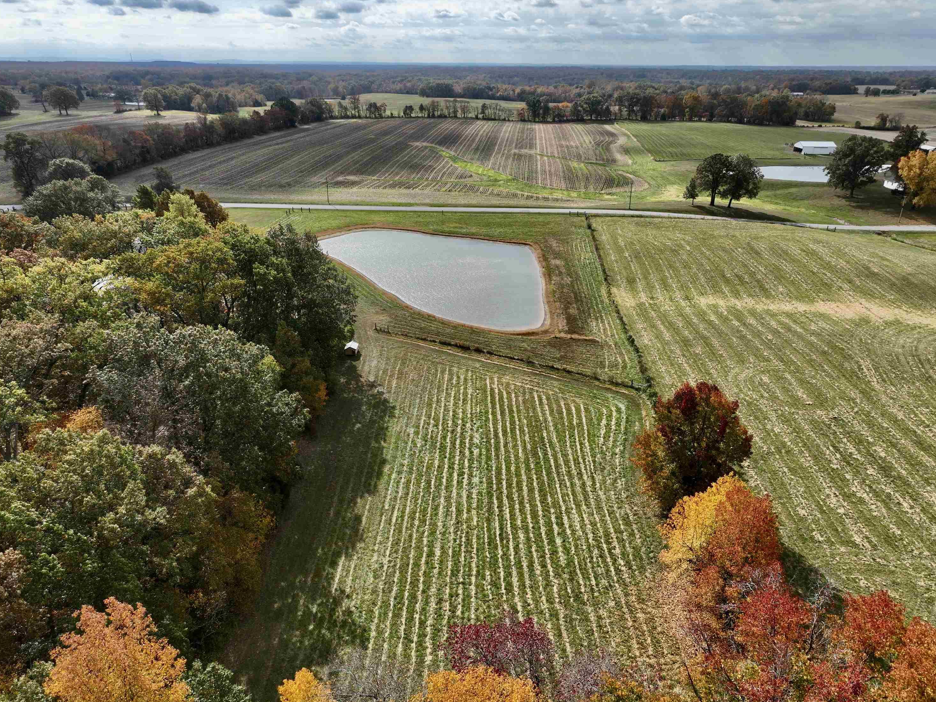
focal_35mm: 25
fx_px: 676
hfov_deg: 69.4
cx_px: 468
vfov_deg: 54.9
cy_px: 364
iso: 200
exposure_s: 1/320
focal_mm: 12.29
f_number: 2.8
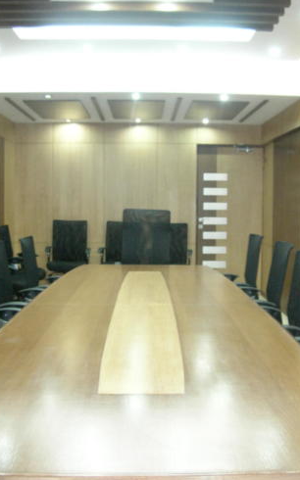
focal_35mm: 40
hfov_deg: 32.0
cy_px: 243
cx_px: 157
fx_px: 524
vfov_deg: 49.3
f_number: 2.7
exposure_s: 1/15.1
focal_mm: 6.2
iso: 300
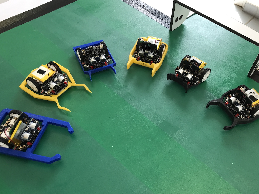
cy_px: 100
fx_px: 254
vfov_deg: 41.8
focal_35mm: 34
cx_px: 154
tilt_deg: -52.2
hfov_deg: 53.6
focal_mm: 3.99
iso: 25
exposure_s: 1/100
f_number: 1.8
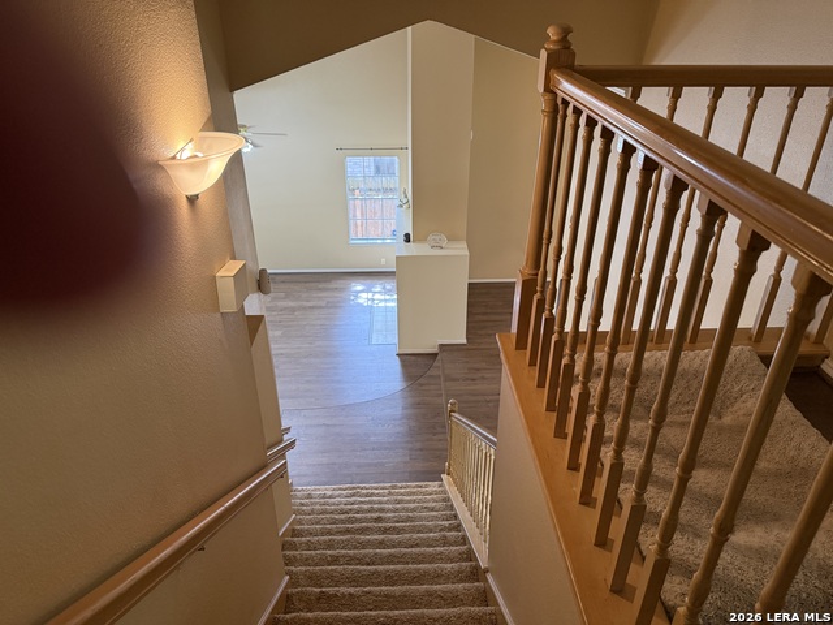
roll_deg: +0.6
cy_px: 312
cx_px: 416
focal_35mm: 24
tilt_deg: -29.4
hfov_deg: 71.6
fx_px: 578
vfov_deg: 56.8
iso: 320
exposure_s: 1/60
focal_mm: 6.76
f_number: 1.78
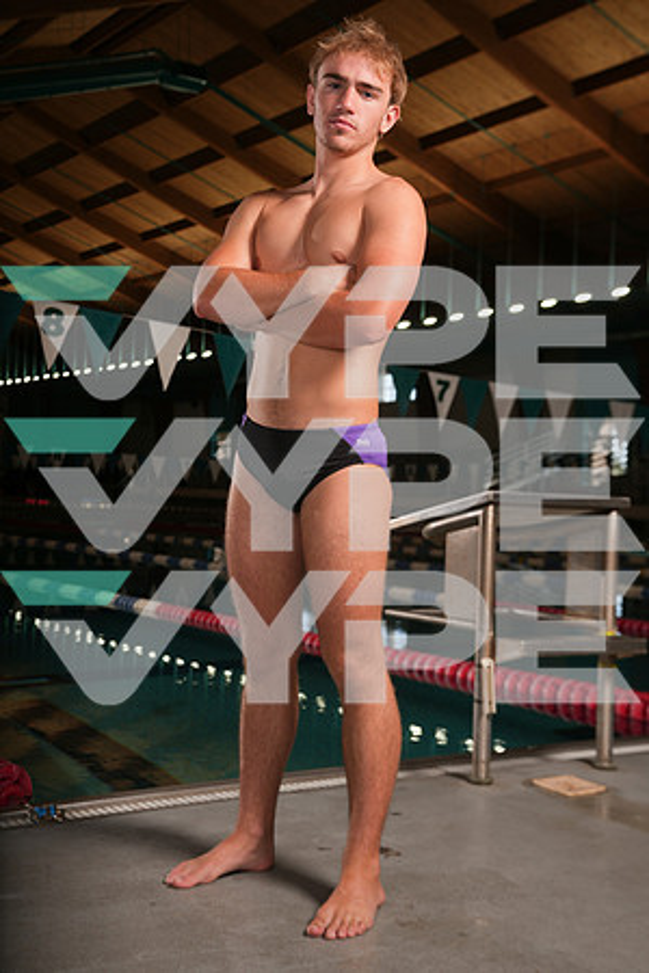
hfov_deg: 29.2
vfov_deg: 42.7
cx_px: 324
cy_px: 486
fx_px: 1244
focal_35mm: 46
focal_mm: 46
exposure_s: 1/200
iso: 160
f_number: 5.6
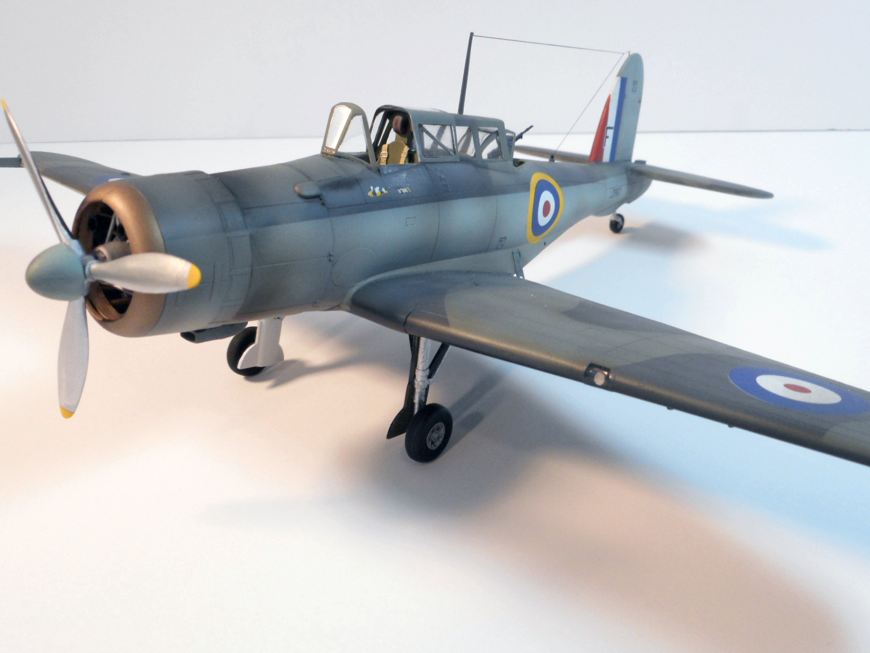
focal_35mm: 34
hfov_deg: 54.0
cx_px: 435
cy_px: 326
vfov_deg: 41.8
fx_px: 855
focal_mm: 6
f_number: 4.2
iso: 200
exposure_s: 1/30
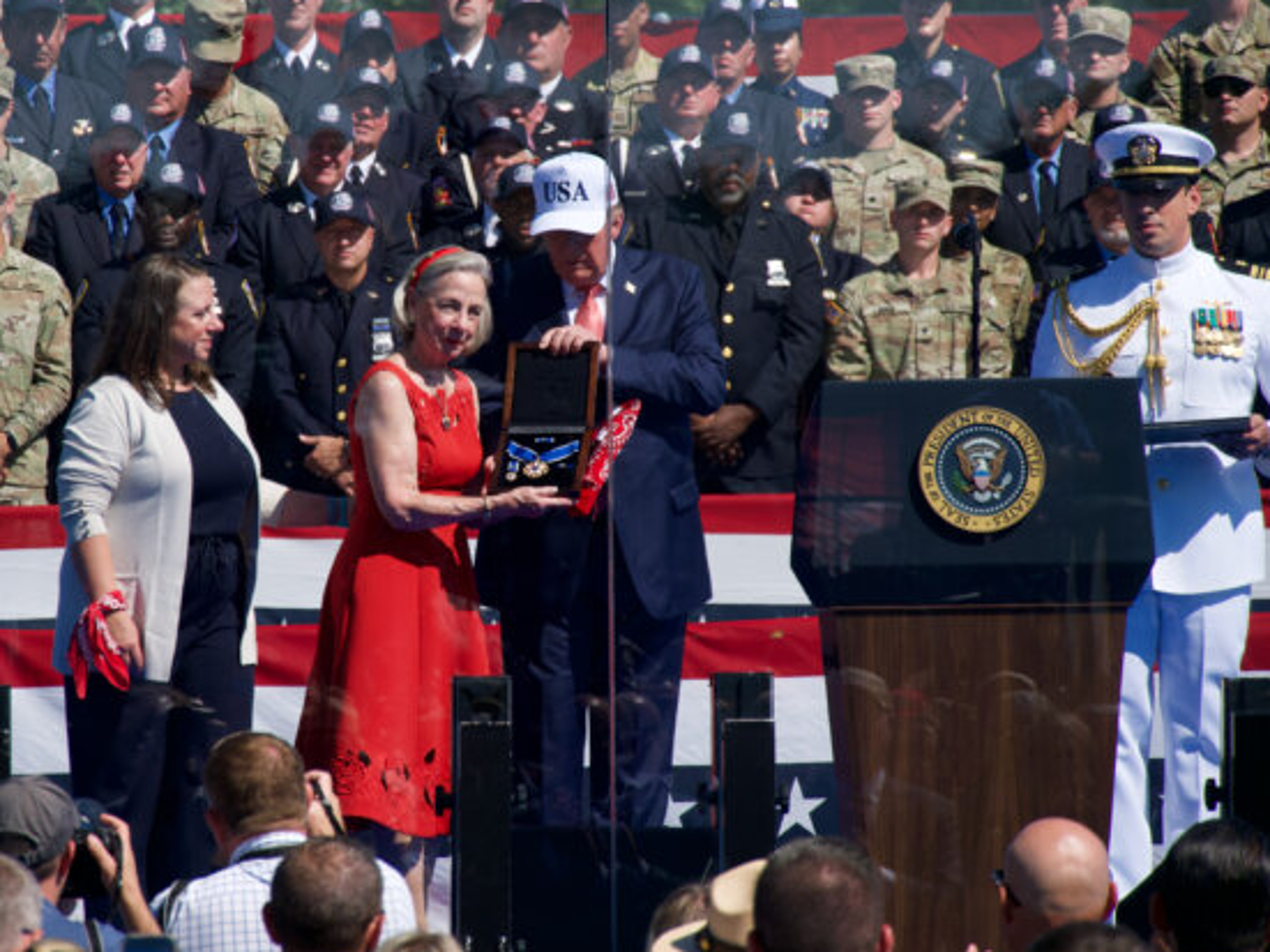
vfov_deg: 4.9
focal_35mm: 305
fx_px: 11187
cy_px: 466
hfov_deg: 6.5
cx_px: 636
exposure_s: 1/1000
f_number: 5.6
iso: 200
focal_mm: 140
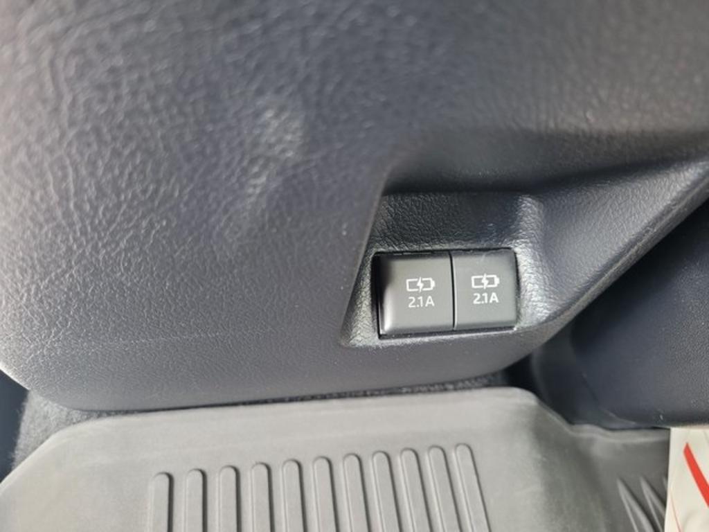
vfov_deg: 53.1
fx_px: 533
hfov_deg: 67.3
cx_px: 354
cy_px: 266
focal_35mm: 26
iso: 640
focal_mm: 5.4
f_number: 1.8
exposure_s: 1/50
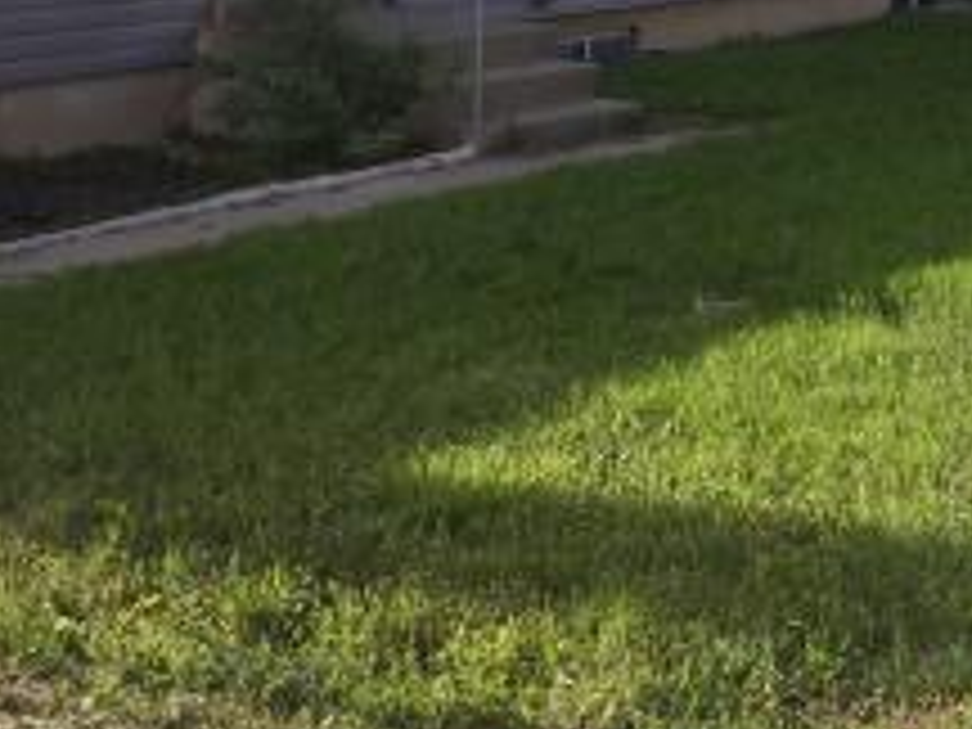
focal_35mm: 86
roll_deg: -0.5
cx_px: 1134
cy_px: -76
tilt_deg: -3.6
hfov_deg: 21.3
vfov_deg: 16.6
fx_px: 2415
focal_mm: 4.15
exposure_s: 1/807
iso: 32
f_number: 2.2
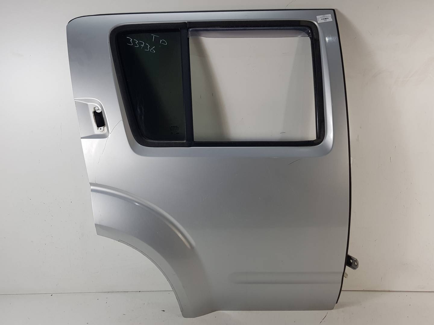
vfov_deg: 53.1
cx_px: 217
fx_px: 326
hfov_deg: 67.3
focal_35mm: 26
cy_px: 162
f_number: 1.7
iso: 40
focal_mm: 4.2
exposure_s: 1/105
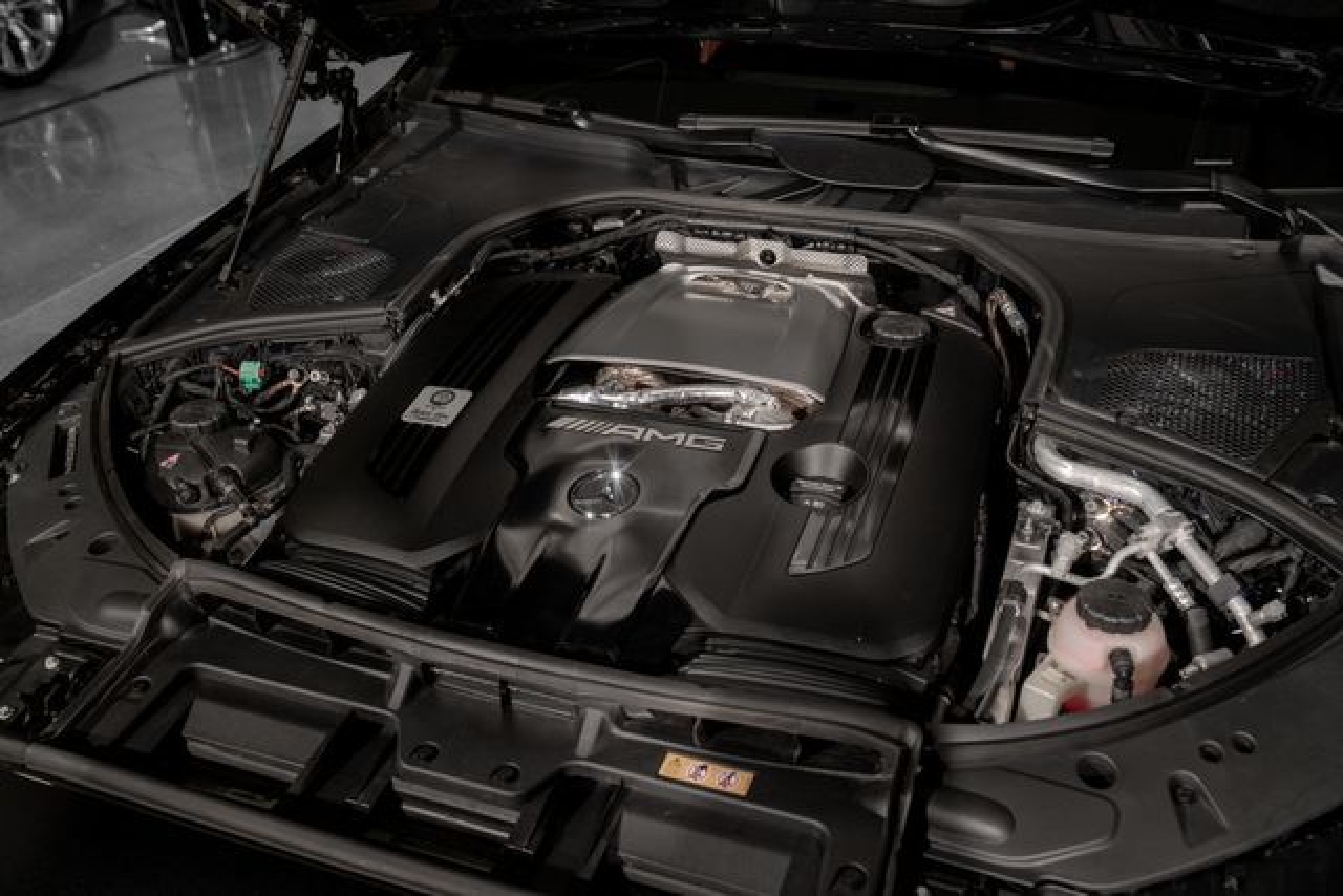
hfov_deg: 54.4
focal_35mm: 35
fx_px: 1306
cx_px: 672
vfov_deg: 37.9
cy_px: 448
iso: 320
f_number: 5.6
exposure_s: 1/50
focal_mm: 35
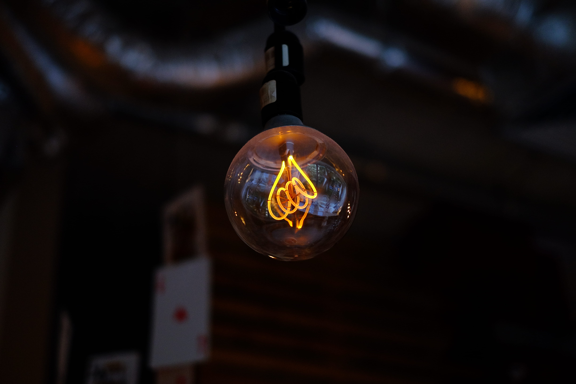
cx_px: 288
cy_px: 192
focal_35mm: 53
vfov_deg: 25.5
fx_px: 848
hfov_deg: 37.5
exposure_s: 1/500
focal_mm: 35
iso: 800
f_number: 1.4
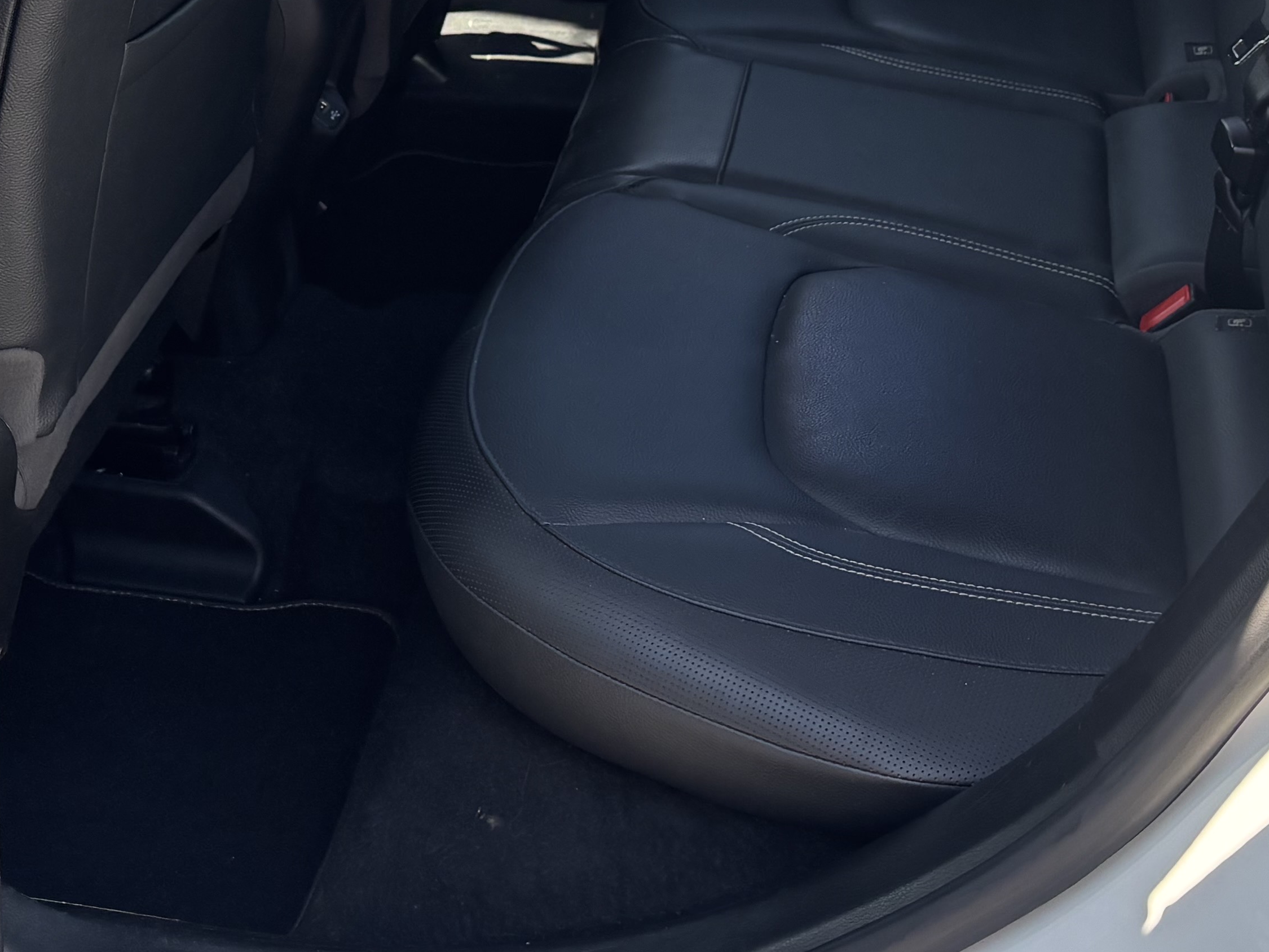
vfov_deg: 21.2
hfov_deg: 29.3
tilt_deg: -20.9
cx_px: 477
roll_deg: -0.5
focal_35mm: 66
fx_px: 2420
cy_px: -71
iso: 50
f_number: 1.6
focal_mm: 5.96
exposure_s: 1/346
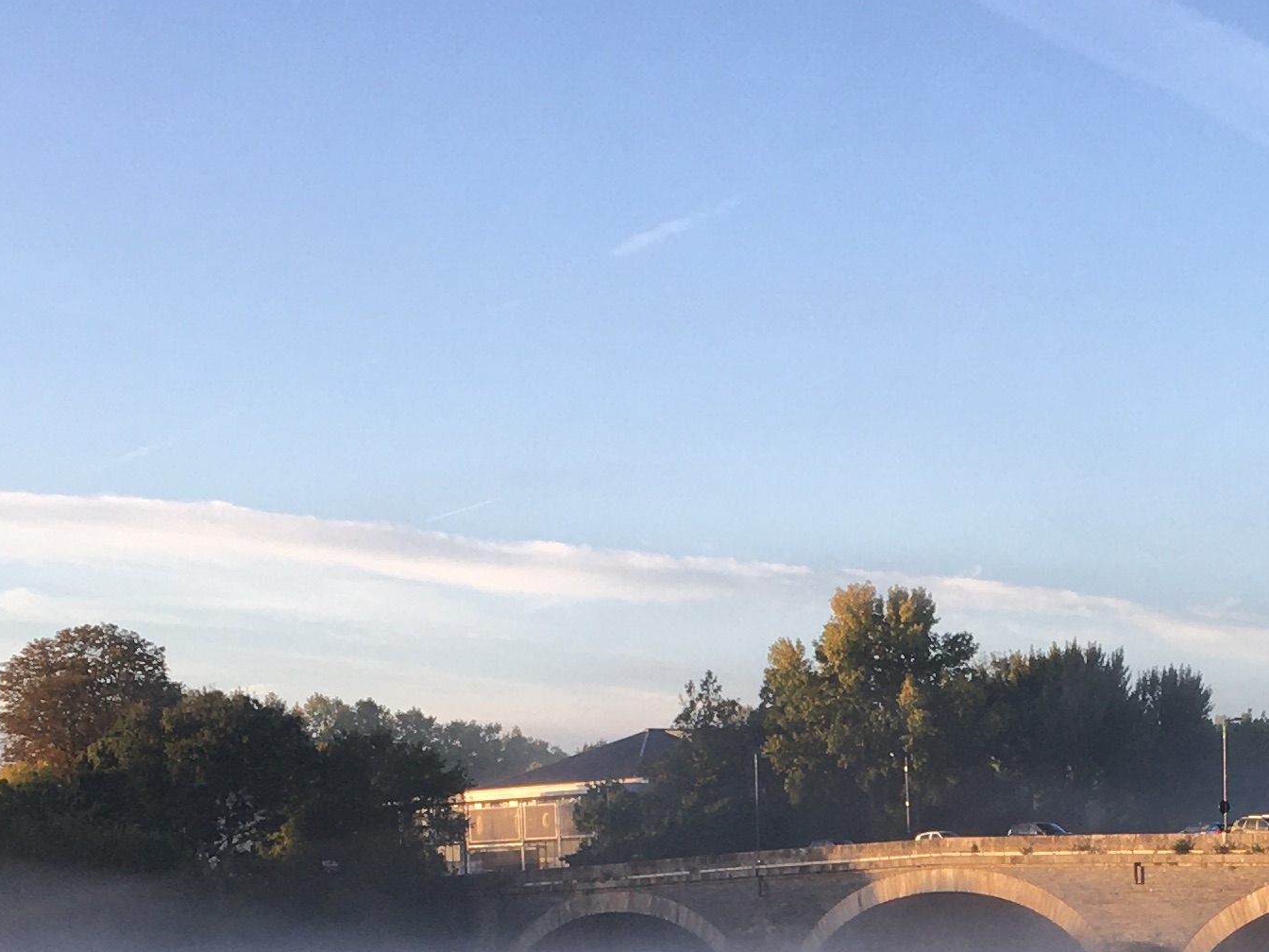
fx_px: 3189
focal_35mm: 87
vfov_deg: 16.5
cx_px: 1099
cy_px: 1037
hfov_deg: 22.1
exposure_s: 1/359
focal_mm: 4.15
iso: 25
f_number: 2.2
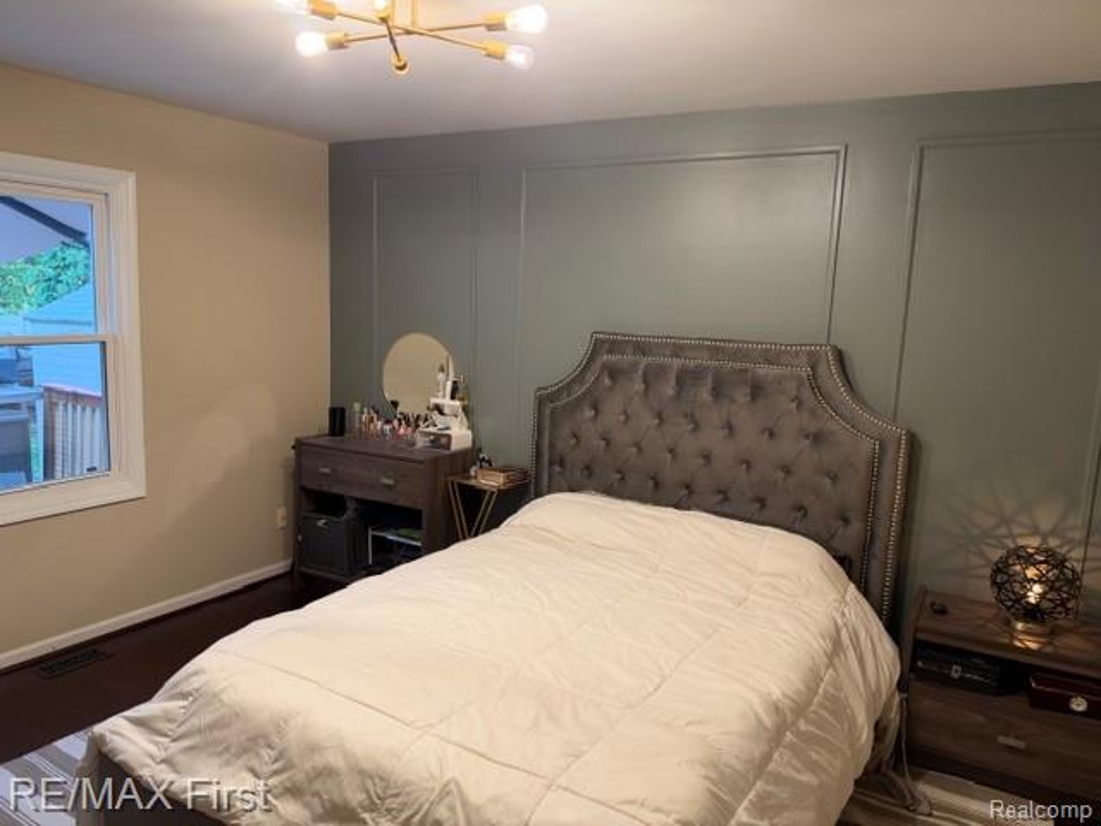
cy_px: 413
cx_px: 550
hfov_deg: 71.6
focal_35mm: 24
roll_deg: -2.1
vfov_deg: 56.8
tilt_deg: -7.7
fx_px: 763
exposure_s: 1/60
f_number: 1.48
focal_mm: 6.93
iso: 200
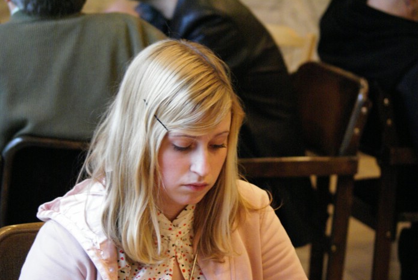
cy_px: 139
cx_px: 210
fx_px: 1319
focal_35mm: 114
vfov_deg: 12.1
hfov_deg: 18.0
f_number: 4.5
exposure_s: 1/10
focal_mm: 75
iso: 1600
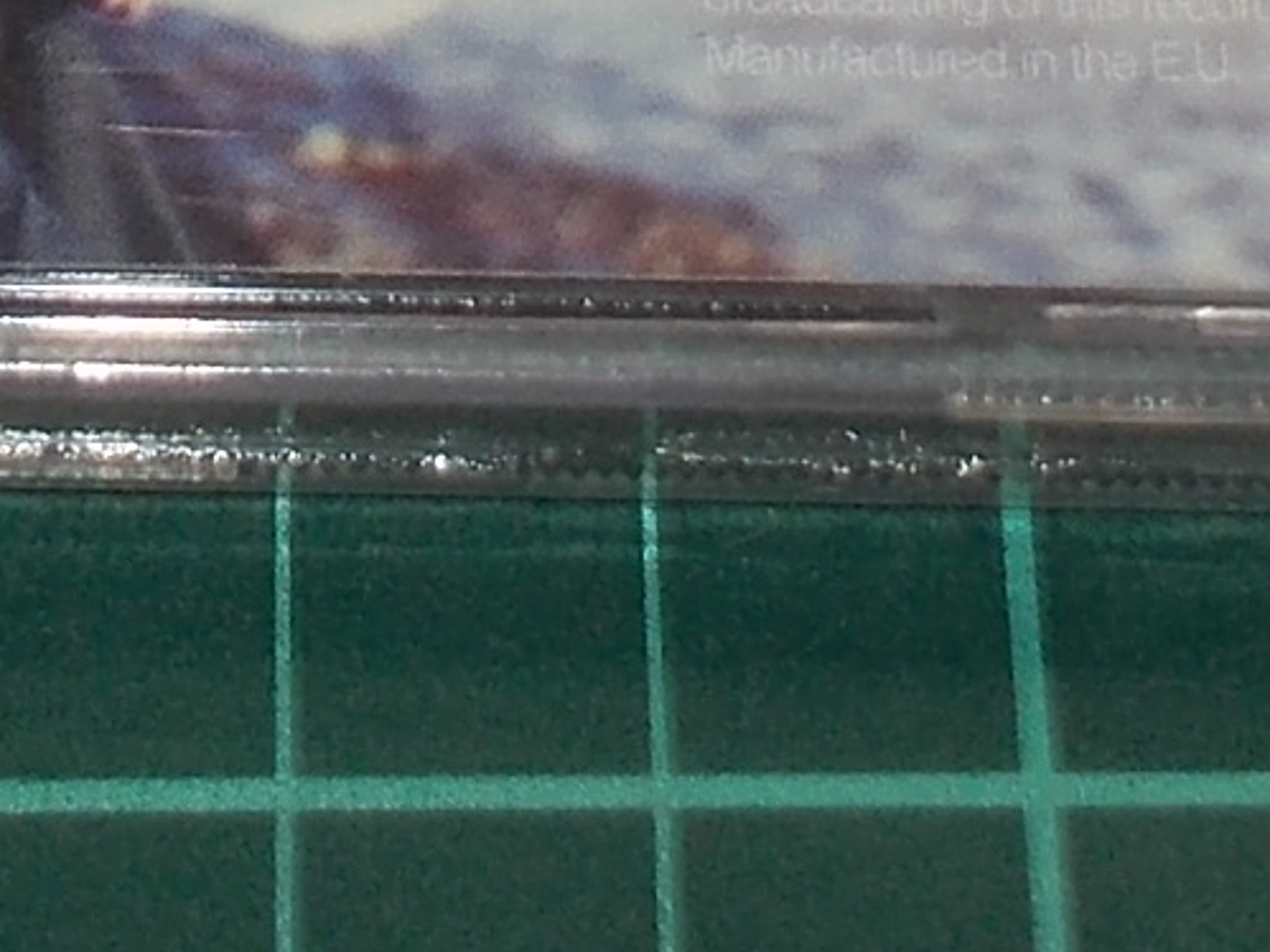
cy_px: -998
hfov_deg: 14.9
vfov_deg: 10.3
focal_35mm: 132
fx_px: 4842
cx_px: 295
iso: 80
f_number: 3.3
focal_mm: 4.1
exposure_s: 1/30
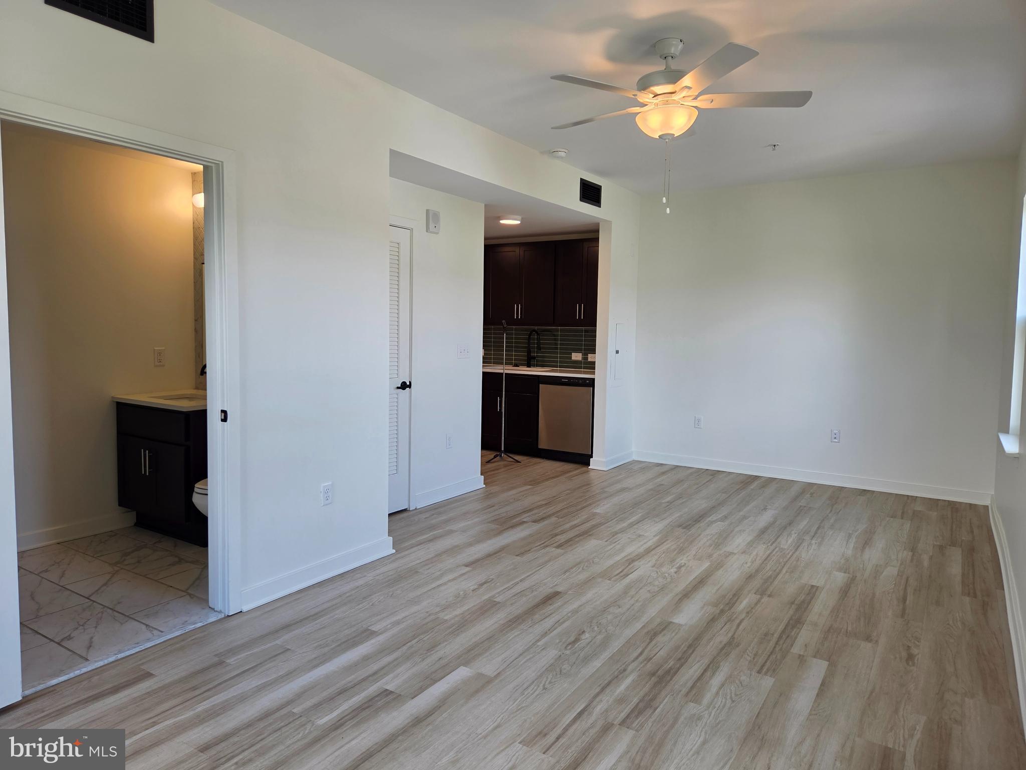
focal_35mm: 23
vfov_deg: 58.9
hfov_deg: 73.9
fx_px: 682
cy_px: 385
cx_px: 513
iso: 80
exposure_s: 1/120
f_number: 1.8
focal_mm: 5.4
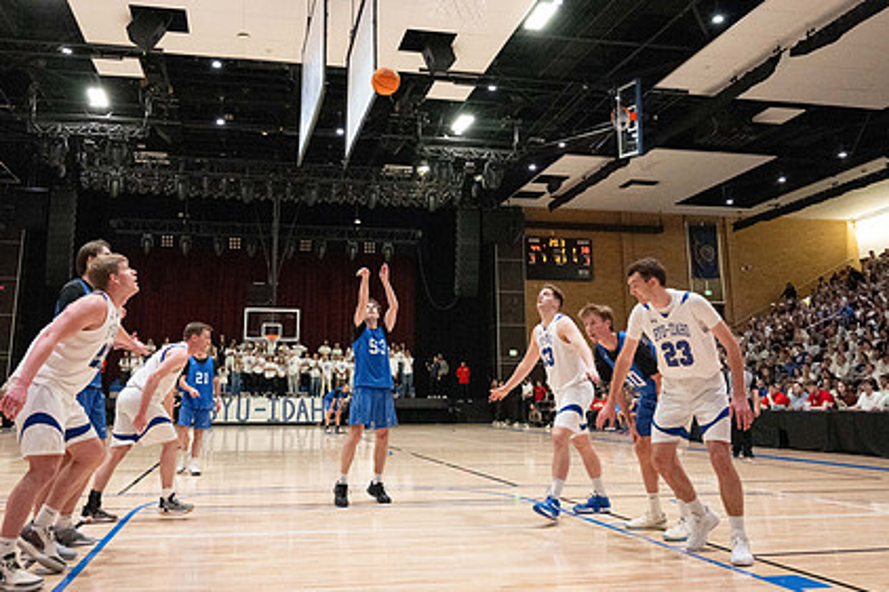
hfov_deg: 57.2
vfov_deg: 39.6
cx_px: 407
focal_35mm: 33
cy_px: 216
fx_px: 815
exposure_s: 1/500
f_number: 4
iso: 10000
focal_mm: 24
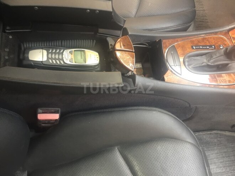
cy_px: 88
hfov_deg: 61.7
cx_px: 118
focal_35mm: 29
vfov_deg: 48.2
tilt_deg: -70.4
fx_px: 197
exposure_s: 1/33
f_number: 2.2
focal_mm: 4.15
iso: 80
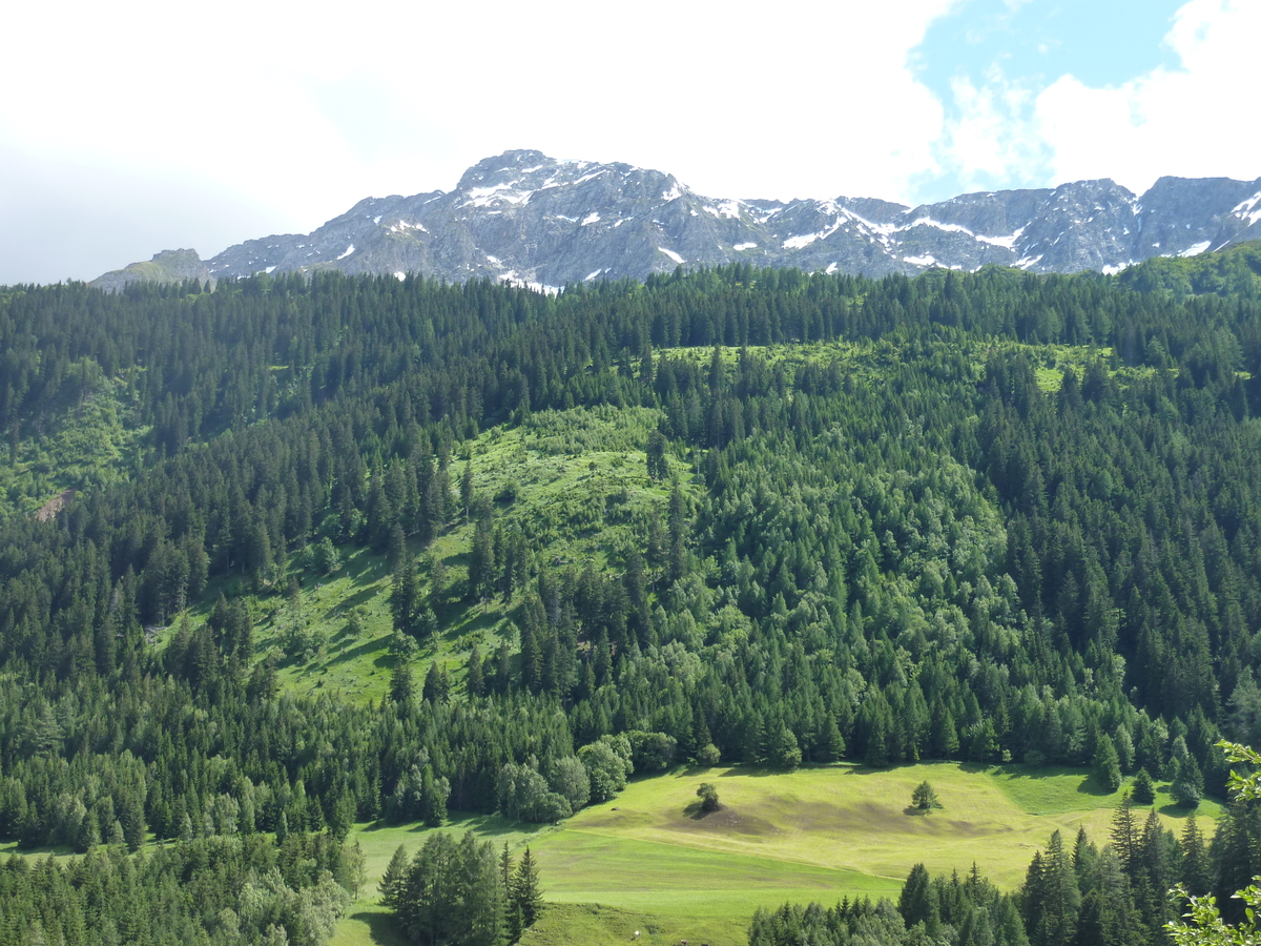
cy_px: 473
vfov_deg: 30.3
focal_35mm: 48
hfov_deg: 39.7
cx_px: 630
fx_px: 1749
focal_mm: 7.9
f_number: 4
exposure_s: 1/320
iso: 125
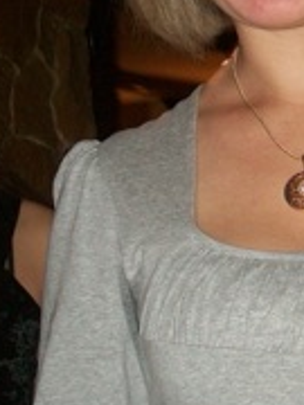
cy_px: 187
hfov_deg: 11.9
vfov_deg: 16.3
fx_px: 1417
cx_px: 405
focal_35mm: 121
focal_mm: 7.1
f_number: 3.2
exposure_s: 1/40
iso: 120
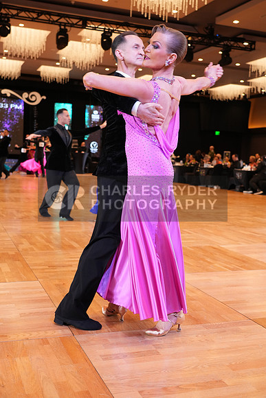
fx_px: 443
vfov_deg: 48.4
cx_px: 133
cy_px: 199
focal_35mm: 40
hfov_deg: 33.4
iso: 1600
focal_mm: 40
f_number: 4
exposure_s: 1/200
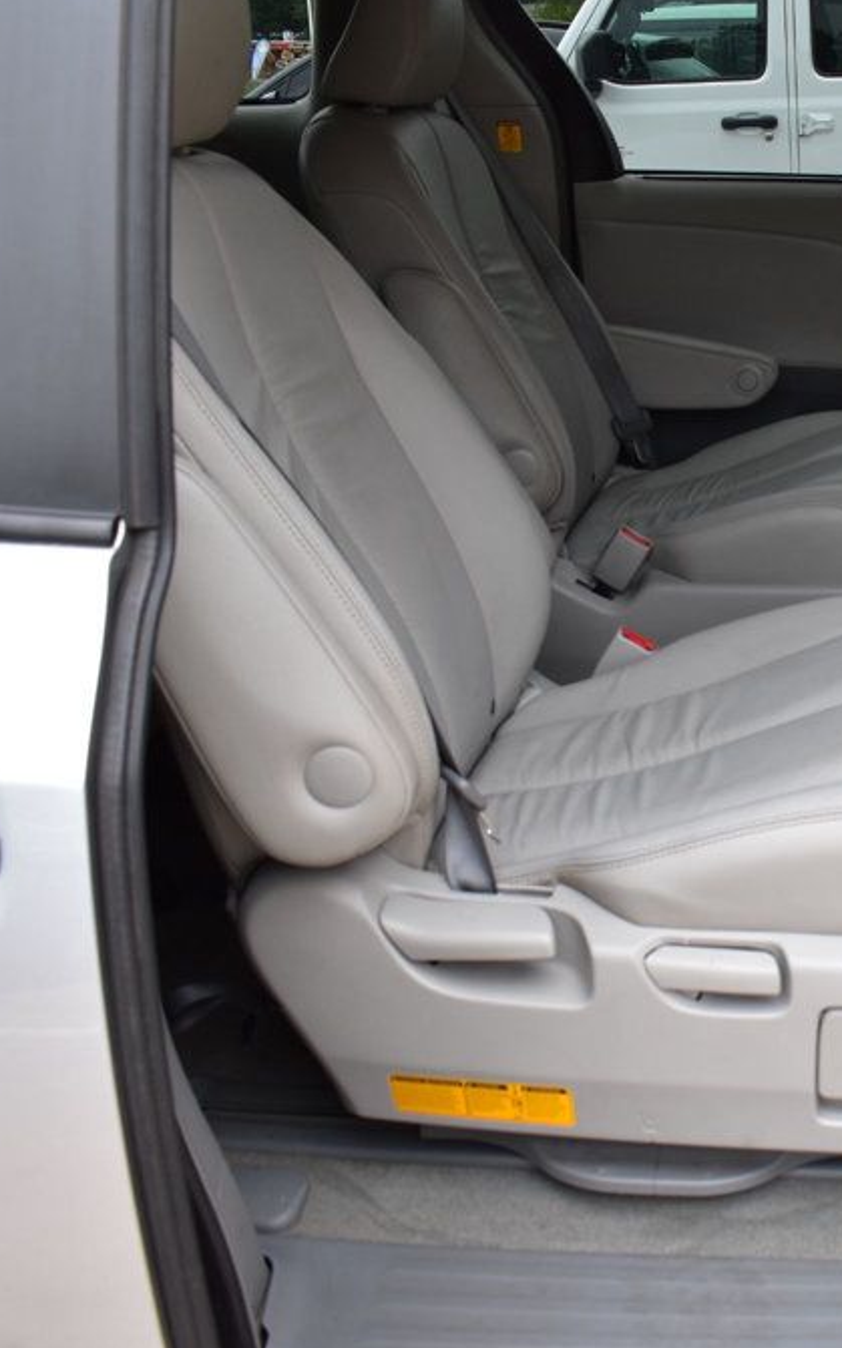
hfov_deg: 28.1
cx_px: 900
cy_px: 675
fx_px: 1543
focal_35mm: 42
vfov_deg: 47.2
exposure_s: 1/50
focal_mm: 18
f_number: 8
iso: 400
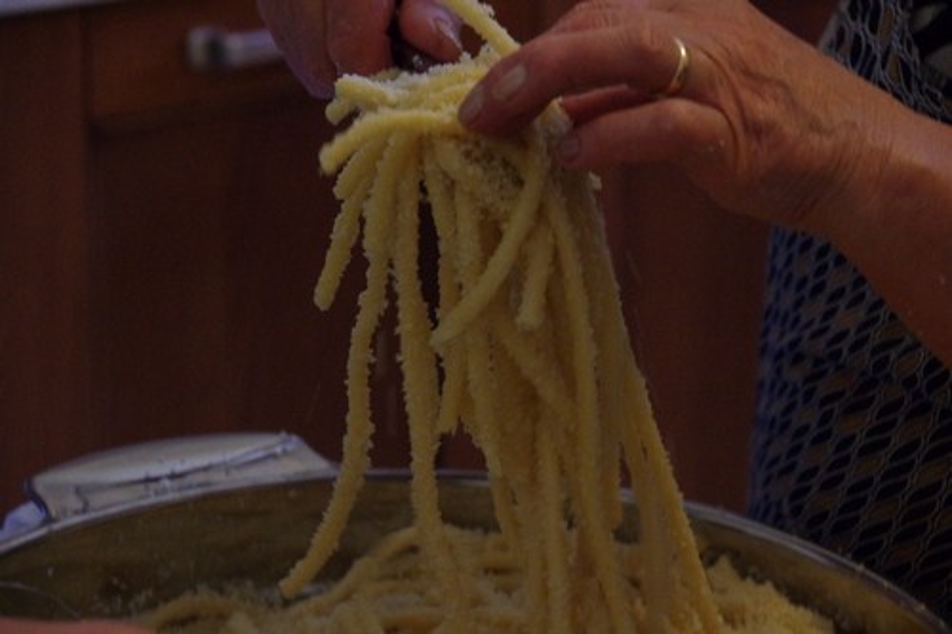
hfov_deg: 13.1
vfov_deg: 8.7
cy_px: 317
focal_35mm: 157
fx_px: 4150
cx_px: 476
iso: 3200
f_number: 6.3
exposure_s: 1/60
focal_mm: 105
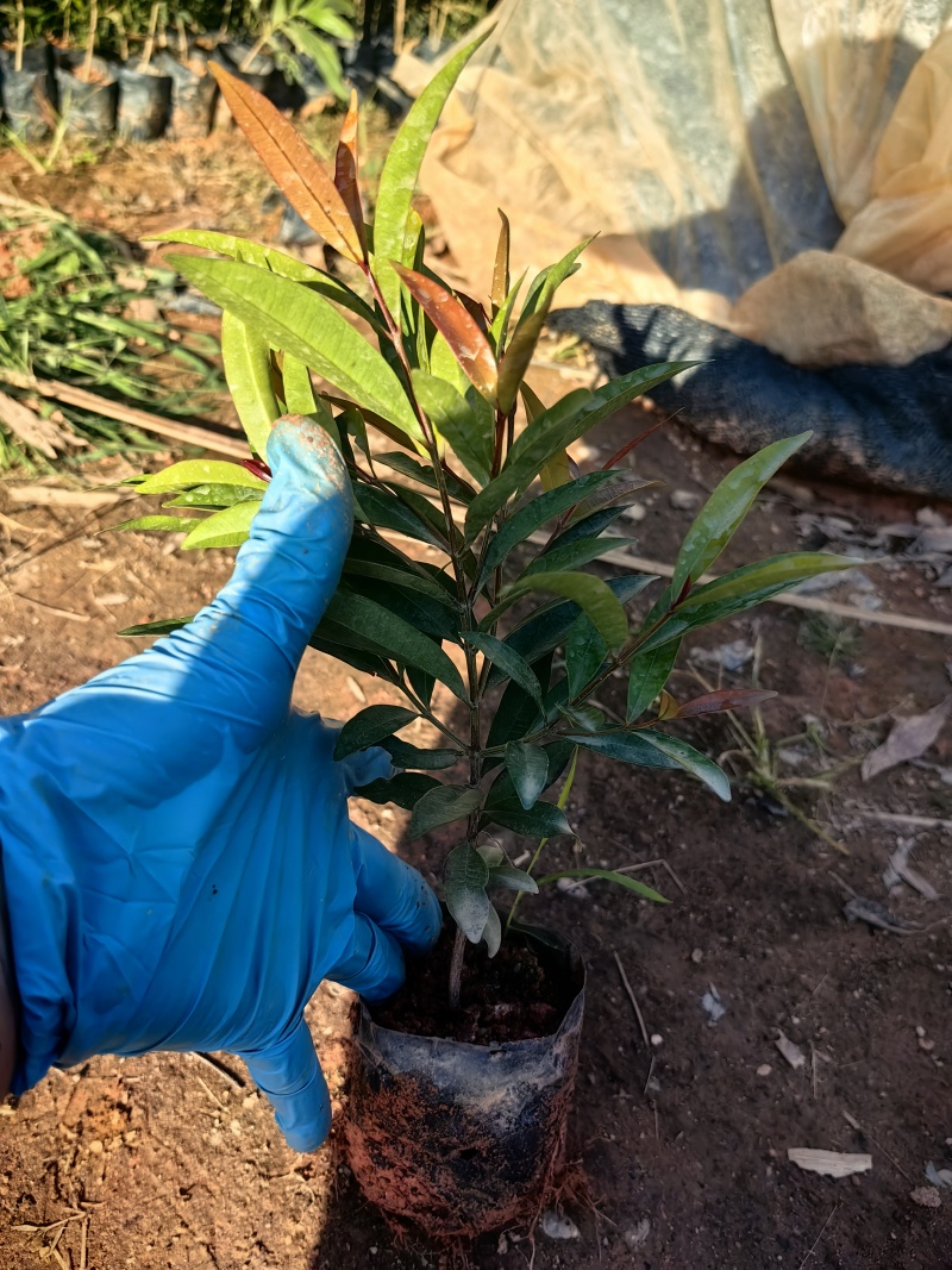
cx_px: 476
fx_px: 990
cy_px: 635
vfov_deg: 65.3
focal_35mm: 27
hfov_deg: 51.3
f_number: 2
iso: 50
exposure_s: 1/1802
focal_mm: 5.75
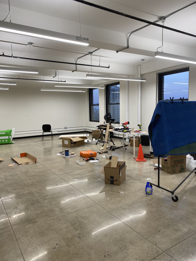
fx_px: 196
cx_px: 98
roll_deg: -0.5
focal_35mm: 26
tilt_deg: -4.0
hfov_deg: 53.1
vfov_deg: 67.3
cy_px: 130
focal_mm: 4.25
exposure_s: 1/120
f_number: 1.8
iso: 80
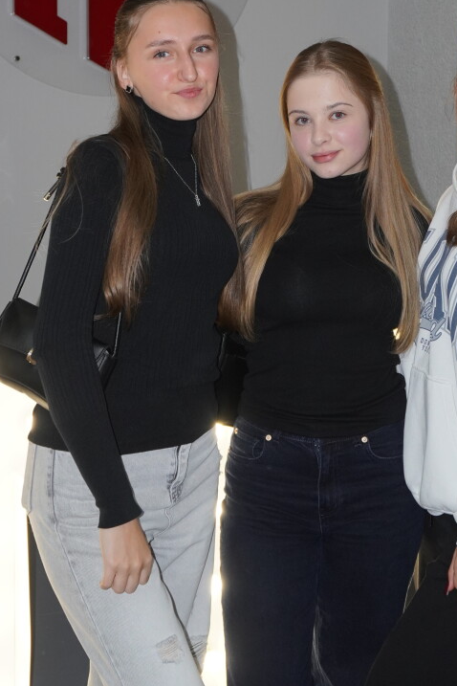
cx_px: 293
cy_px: 212
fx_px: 1428
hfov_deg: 18.1
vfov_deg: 26.8
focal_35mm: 75
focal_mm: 28
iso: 800
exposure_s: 1/125
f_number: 5.6
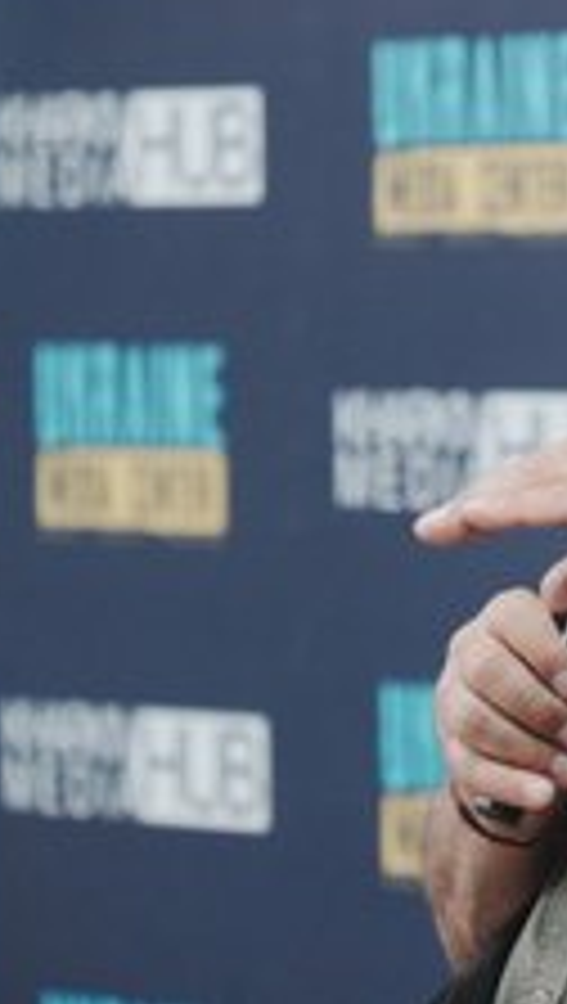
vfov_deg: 6.7
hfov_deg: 3.8
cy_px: 407
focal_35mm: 323
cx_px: 756
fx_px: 8604
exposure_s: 1/200
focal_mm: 172
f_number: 5.6
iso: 3200
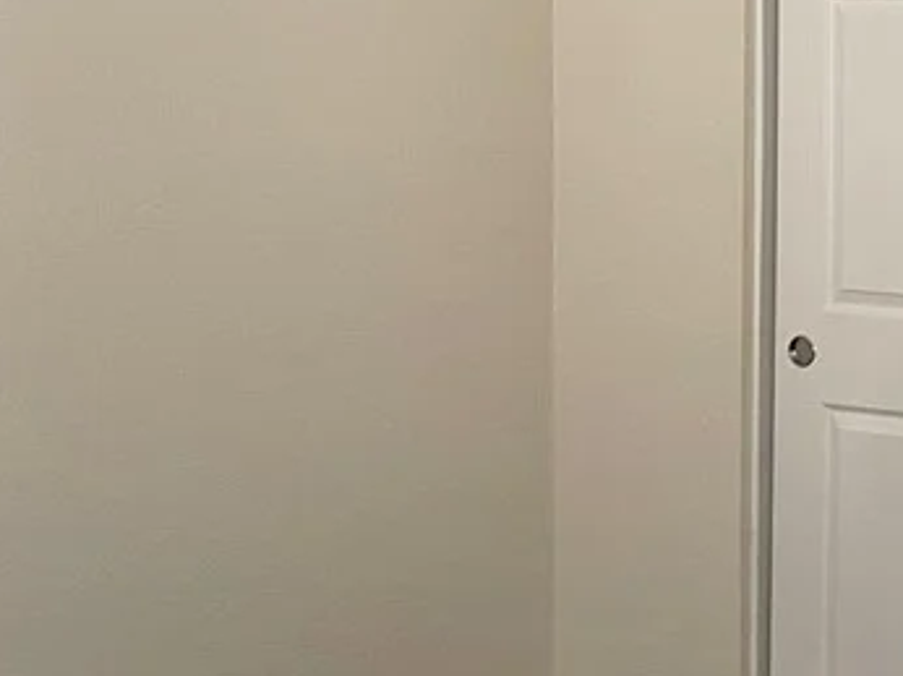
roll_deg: -0.9
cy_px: 138
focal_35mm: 77
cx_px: 1242
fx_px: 2007
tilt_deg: -1.7
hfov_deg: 22.2
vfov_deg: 18.9
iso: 320
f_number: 1.6
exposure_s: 1/60
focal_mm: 5.1
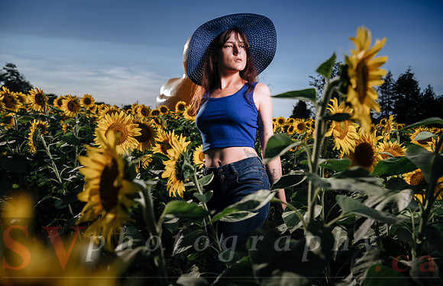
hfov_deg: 53.1
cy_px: 143
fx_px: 443
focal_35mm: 36
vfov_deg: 35.8
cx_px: 222
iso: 64
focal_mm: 36
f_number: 5
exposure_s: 1/250
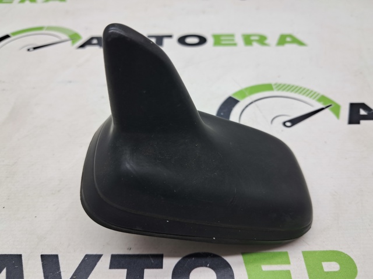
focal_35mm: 27
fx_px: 291
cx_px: 186
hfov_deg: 65.4
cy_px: 140
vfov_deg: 51.3
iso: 50
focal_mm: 4
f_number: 1.8
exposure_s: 1/100
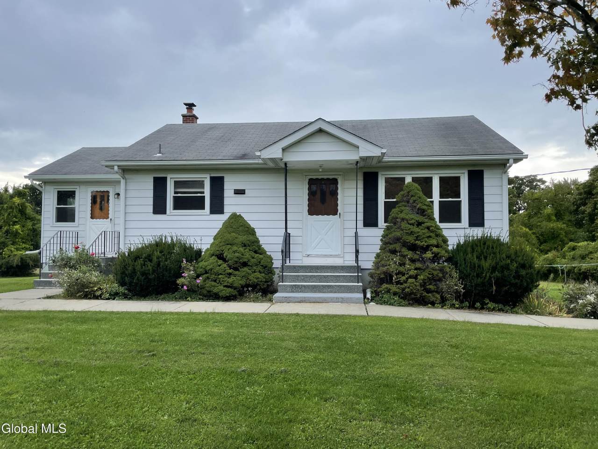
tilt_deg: +3.1
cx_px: 299
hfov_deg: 67.3
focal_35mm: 26
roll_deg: +0.0
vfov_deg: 53.1
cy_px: 224
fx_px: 449
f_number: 1.6
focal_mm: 4.2
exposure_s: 1/882
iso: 32
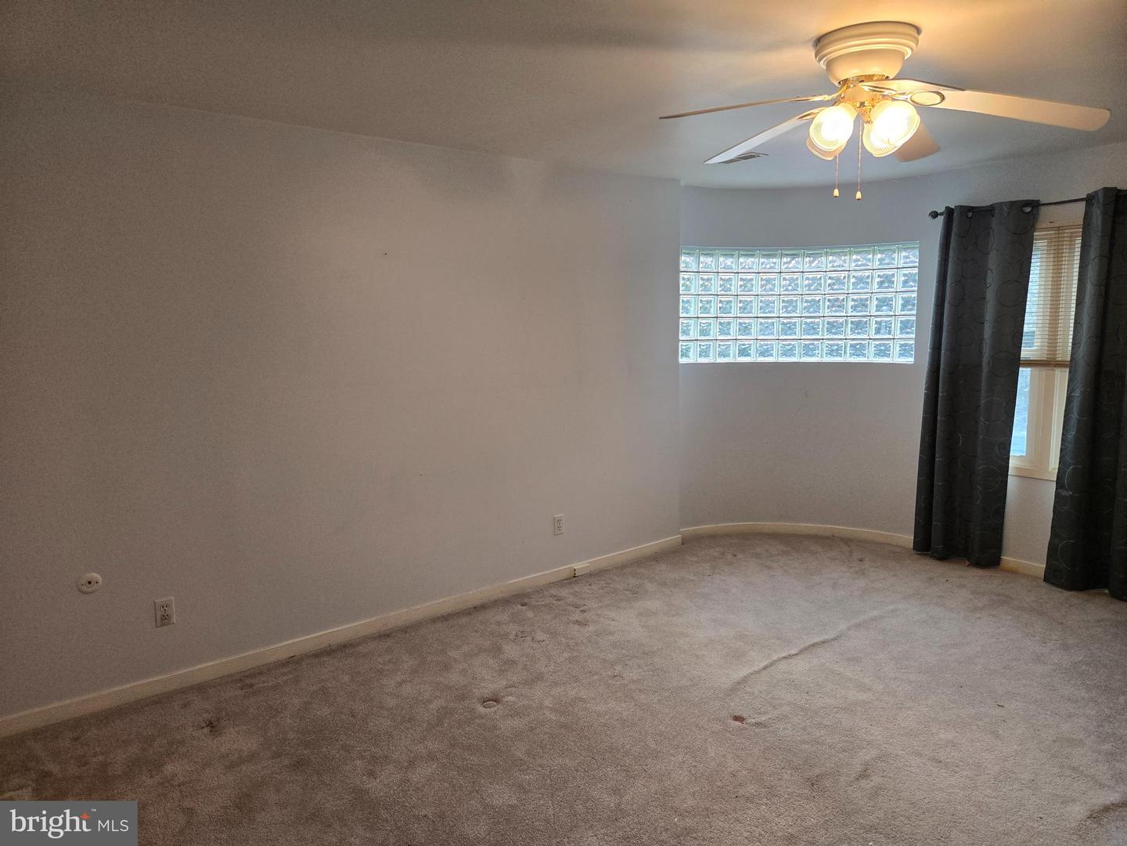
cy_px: 423
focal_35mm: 23
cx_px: 564
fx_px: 749
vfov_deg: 58.9
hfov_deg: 73.9
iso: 200
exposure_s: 1/120
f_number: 1.8
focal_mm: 5.4
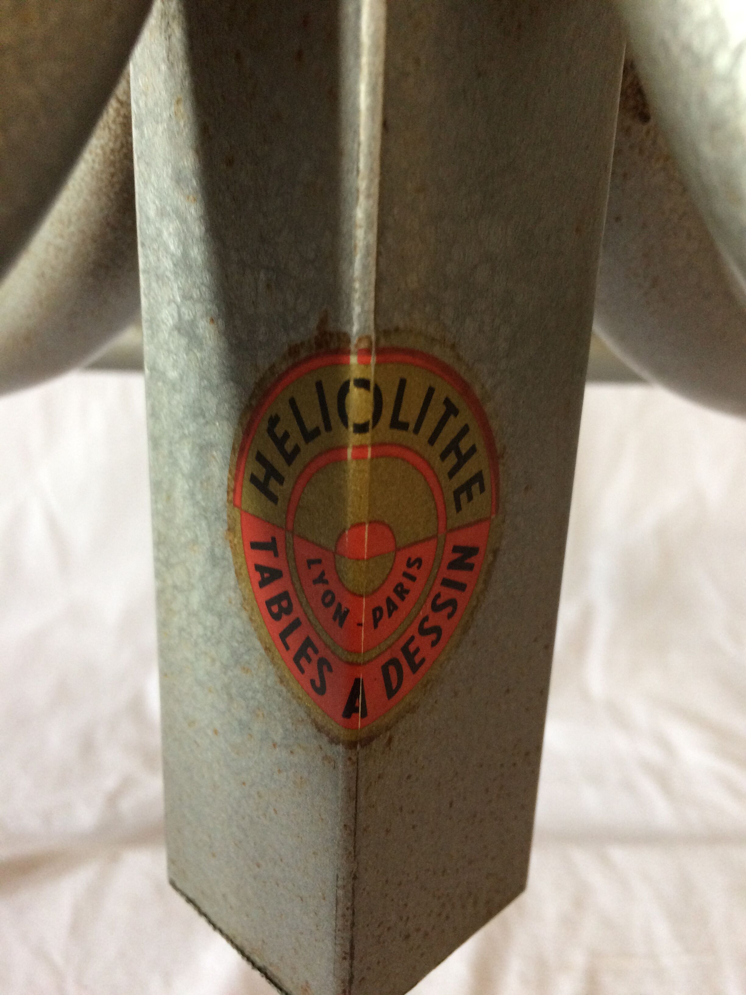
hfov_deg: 48.2
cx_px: 373
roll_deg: -0.5
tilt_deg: -19.2
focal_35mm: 29
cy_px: 498
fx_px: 833
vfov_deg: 61.7
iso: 200
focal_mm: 4.15
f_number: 2.2
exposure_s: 1/33
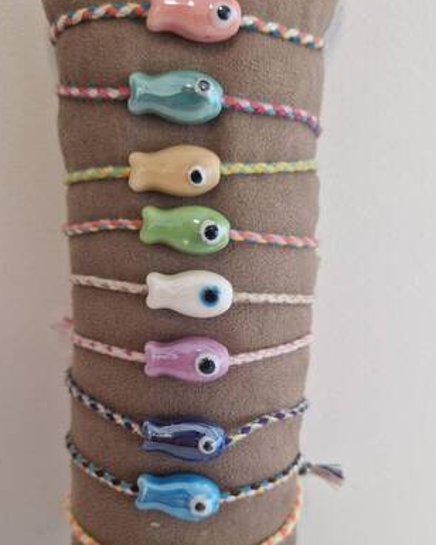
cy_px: 337
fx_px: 565
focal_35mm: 35
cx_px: 207
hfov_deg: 42.2
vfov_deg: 51.1
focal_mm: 5.4
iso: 50
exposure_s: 1/100
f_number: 1.8
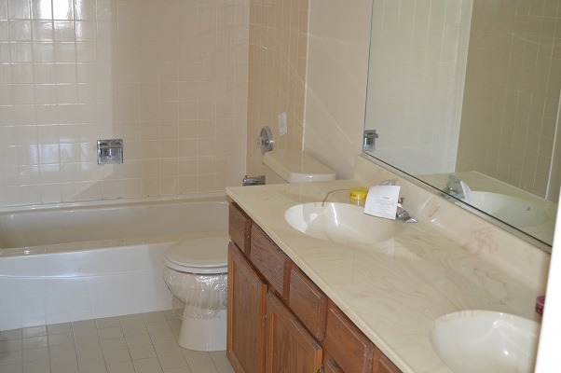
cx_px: 280
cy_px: 186
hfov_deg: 45.0
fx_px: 677
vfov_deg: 30.8
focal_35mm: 44
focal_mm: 29
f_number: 4.5
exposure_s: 1/60
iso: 1800
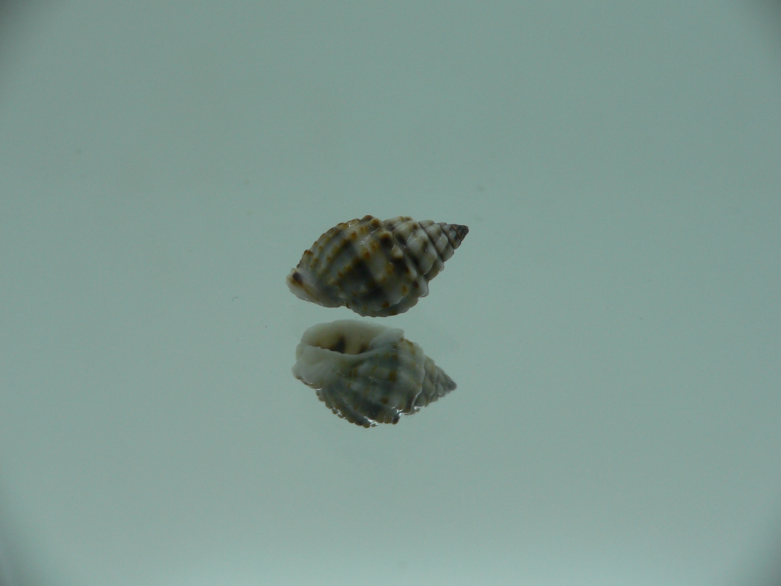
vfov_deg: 40.7
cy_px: 293
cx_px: 390
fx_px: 790
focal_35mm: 35
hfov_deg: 52.6
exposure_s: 1/60
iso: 80
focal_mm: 4.6
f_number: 2.8
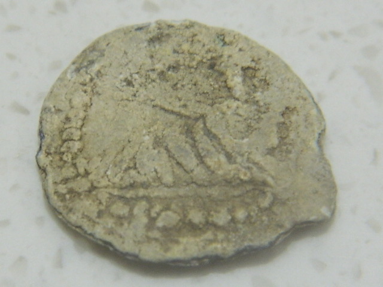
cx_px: 192
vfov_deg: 14.4
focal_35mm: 103
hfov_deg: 19.1
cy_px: 144
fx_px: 1140
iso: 400
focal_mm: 18.6
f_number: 4.5
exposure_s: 1/20
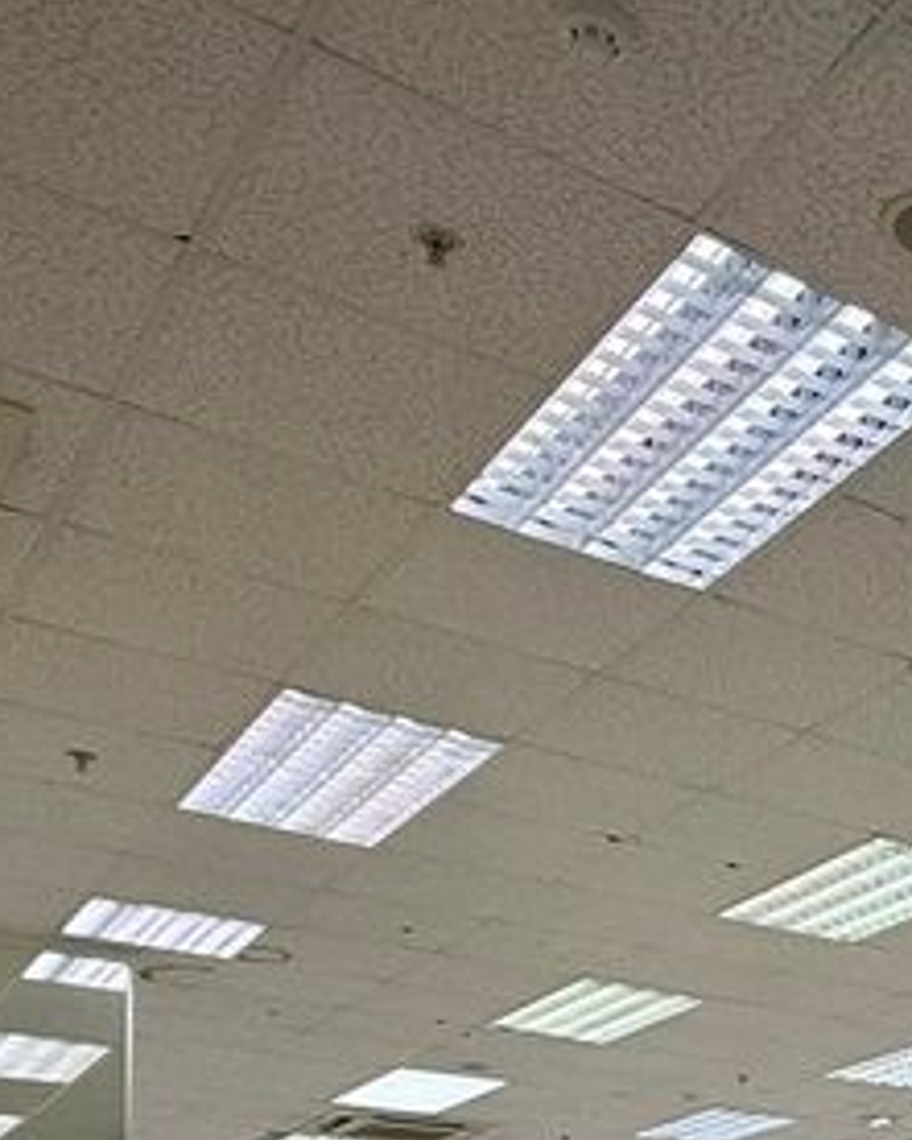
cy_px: 1353
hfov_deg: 23.4
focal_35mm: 55
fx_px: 1855
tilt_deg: +2.9
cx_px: 1275
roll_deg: +1.8
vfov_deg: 29.5
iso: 50
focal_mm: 2.22
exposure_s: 1/176
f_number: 2.2
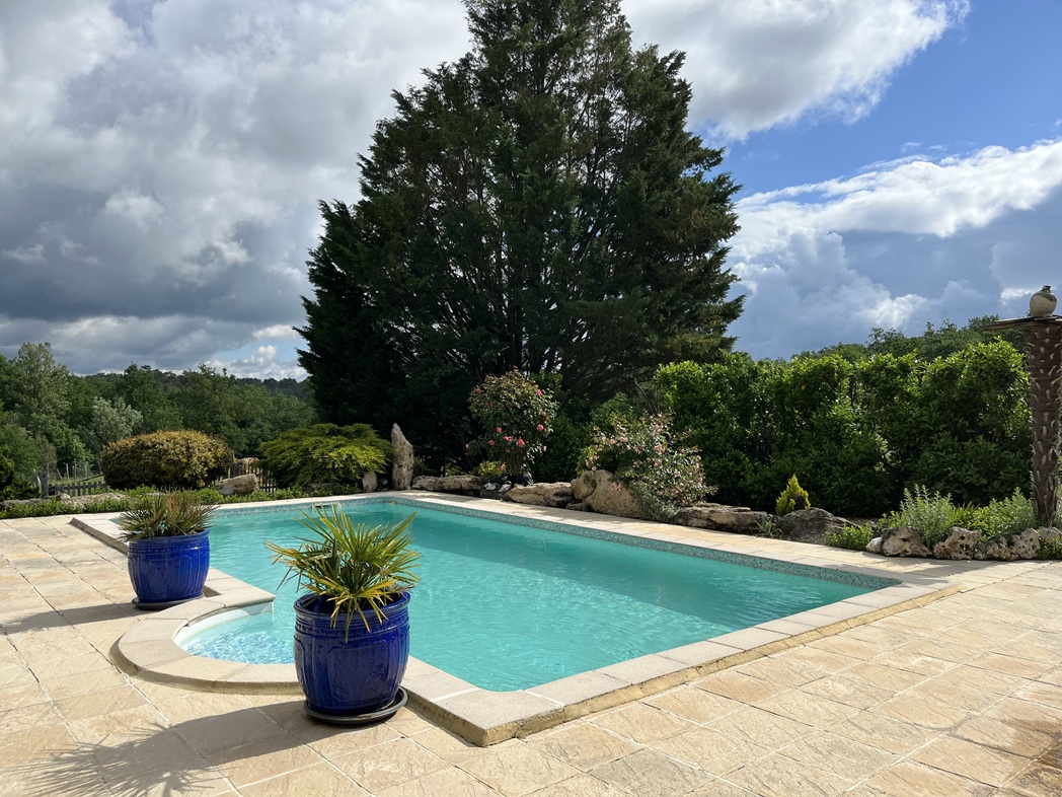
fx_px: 798
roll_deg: +0.2
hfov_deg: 67.3
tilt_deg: +0.0
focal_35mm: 26
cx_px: 531
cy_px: 398
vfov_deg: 53.1
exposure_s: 1/4854
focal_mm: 5.1
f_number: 1.6
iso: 50
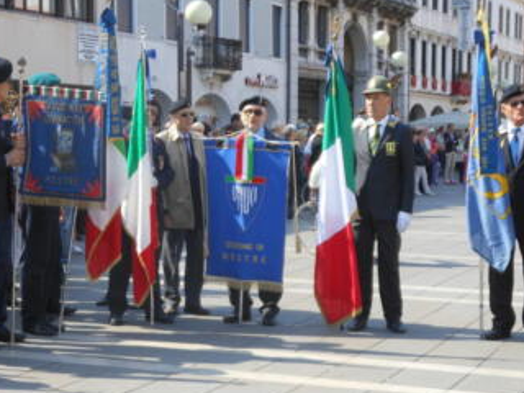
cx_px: 206
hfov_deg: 22.0
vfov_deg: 16.6
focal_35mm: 89
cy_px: 225
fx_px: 1347
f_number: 4.1
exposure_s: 1/250
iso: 80
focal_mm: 10.2
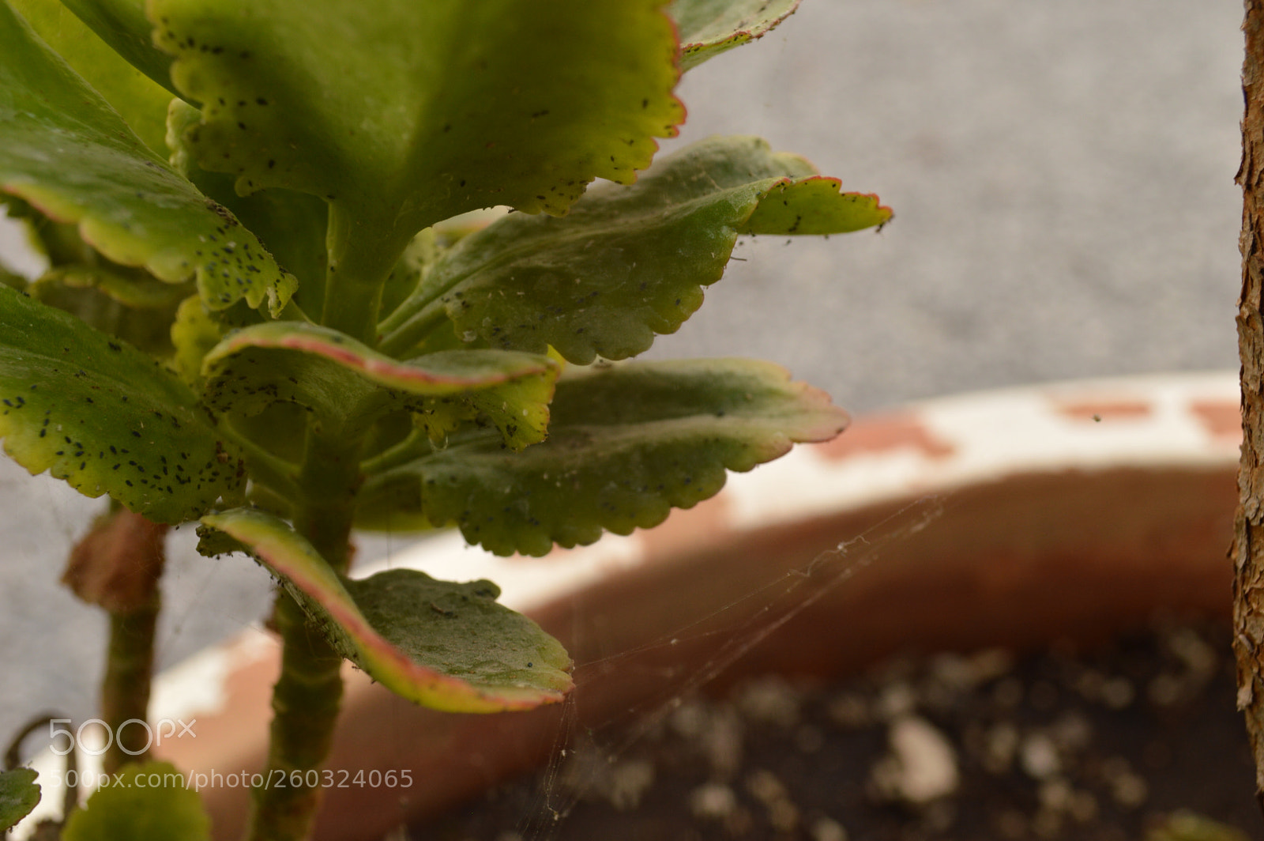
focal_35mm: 45
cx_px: 632
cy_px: 420
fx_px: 1579
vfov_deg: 29.8
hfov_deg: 43.6
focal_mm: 30
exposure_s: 1/50
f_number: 6.3
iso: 200
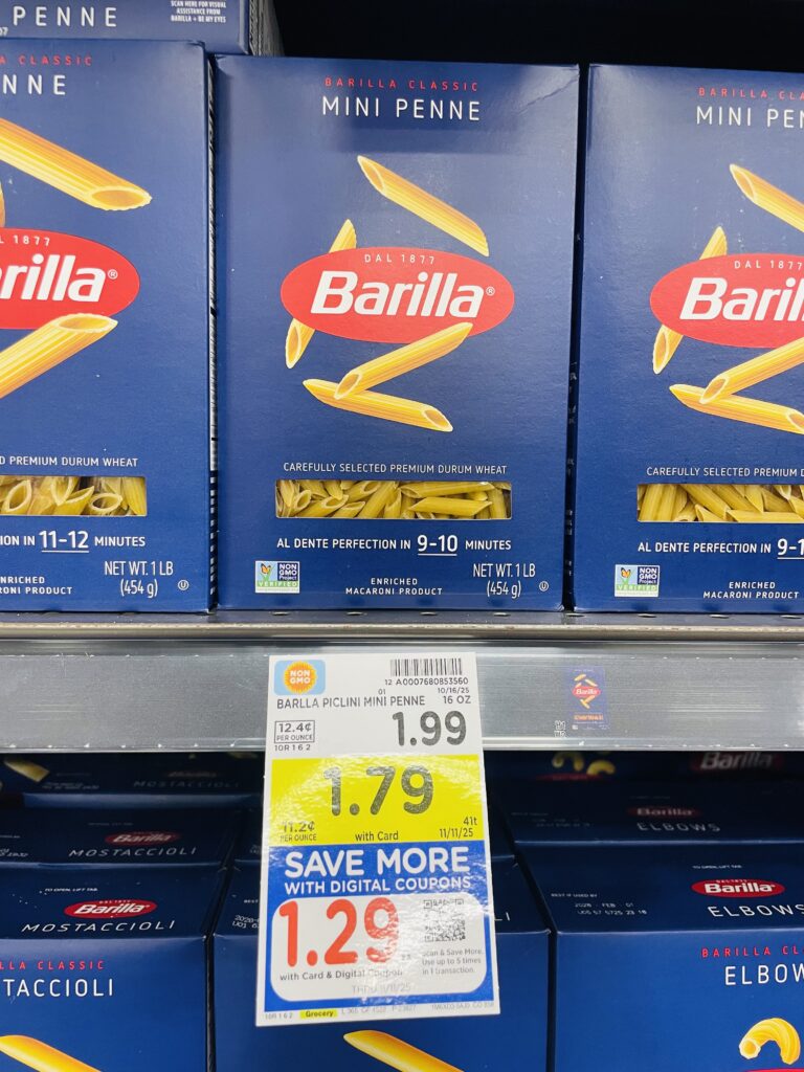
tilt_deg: -4.8
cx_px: 402
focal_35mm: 26
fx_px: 805
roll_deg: -0.2
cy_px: 536
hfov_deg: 53.1
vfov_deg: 67.3
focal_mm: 4.2
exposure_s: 1/60
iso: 160
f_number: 1.6
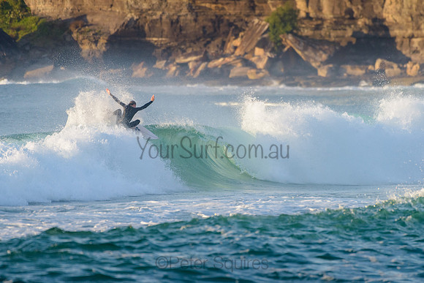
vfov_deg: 2.2
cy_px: 113
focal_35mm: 613
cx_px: 239
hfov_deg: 3.4
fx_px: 7223
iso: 640
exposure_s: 1/2000
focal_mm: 500
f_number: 5.6
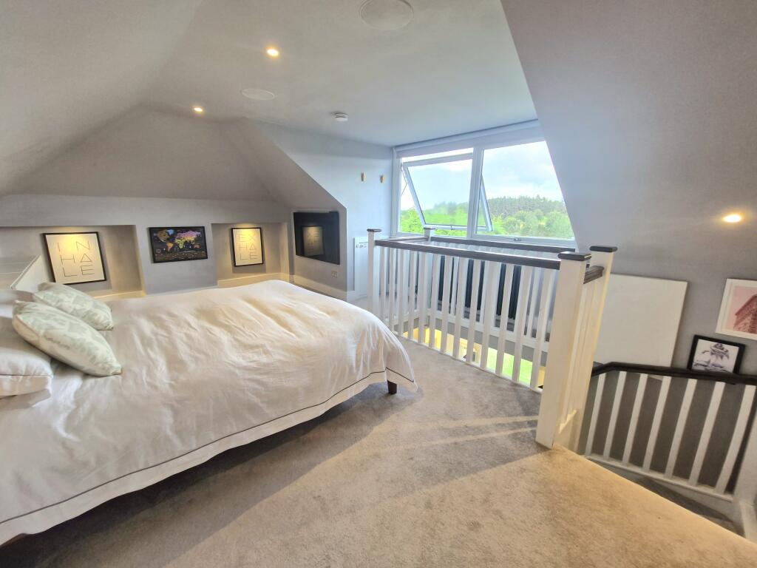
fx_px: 284
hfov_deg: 106.2
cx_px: 378
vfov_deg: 89.9
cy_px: 284
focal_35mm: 13
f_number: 2.2
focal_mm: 1.74
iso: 64
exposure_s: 1/50
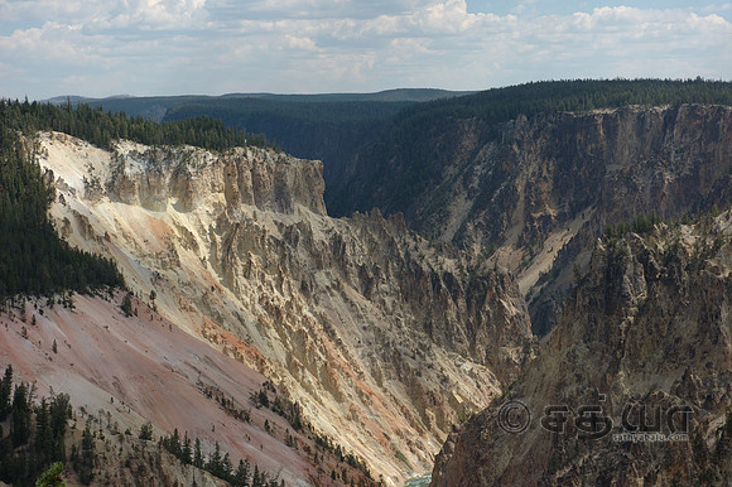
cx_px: 366
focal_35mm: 66
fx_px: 1341
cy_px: 244
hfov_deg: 30.5
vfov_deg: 20.6
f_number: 9
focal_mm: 44
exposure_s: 1/320
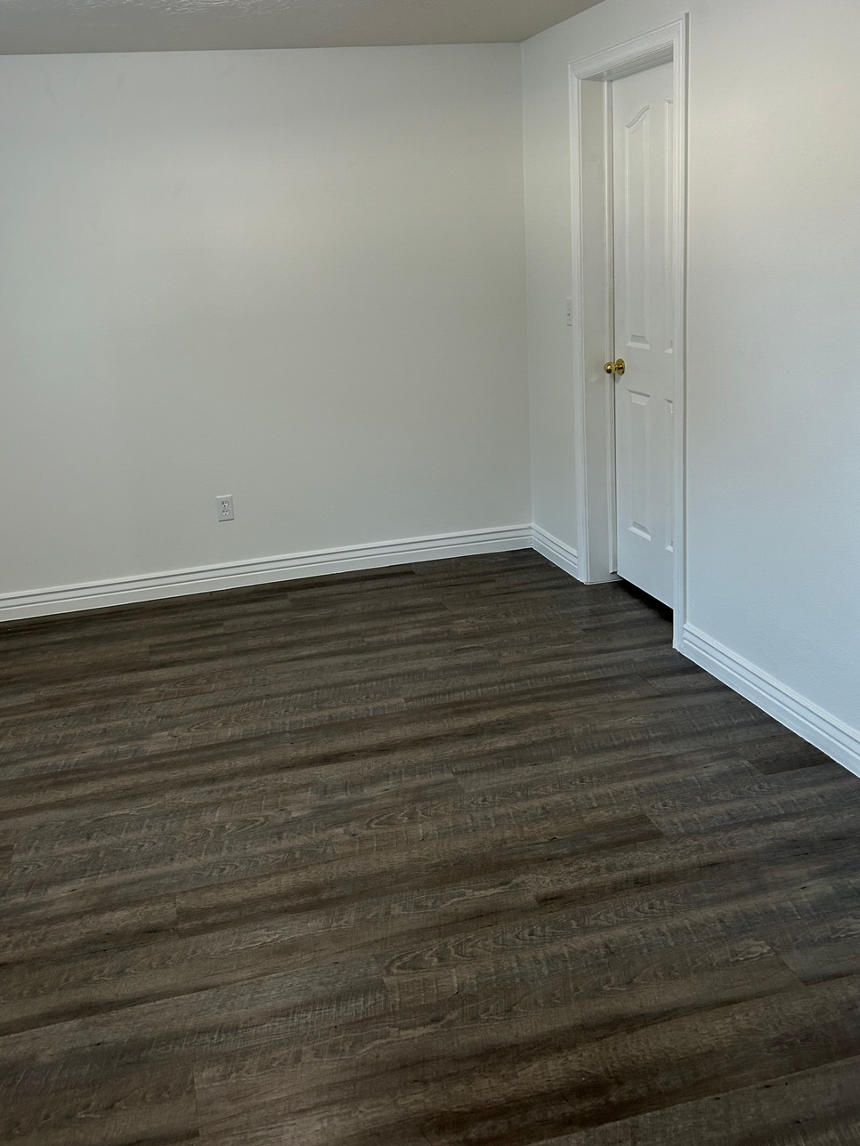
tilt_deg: -12.9
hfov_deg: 45.3
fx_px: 1027
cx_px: 375
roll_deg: +6.7
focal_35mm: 31
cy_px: 467
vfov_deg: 58.0
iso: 100
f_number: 1.5
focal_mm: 5.7
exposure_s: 1/60
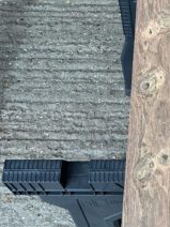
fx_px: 478
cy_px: 73
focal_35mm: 73
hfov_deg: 19.0
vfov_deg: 26.5
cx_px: 207
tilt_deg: -67.4
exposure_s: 1/100
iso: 40
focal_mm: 3
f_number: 1.8
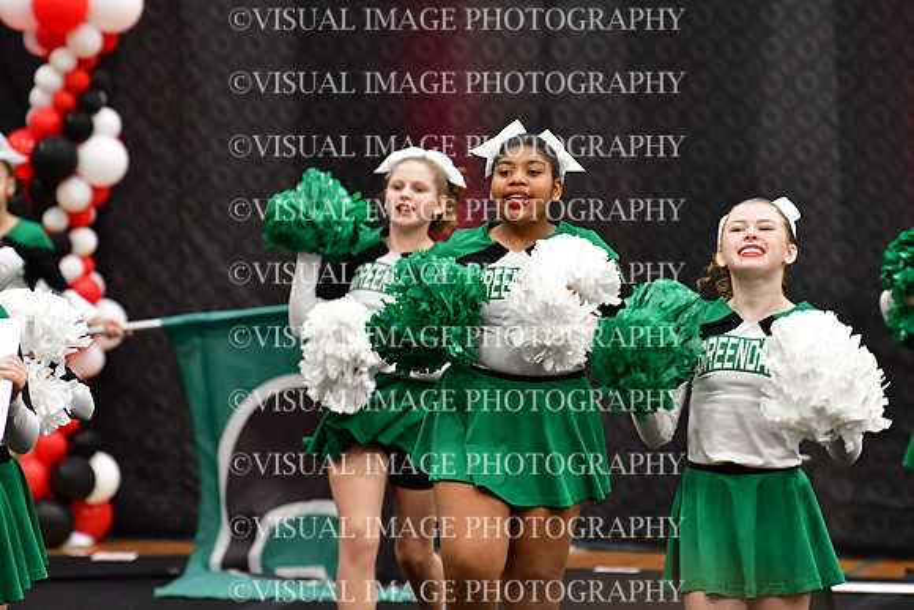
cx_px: 457
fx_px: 7618
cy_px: 305
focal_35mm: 300
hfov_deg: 6.9
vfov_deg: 4.6
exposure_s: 1/500
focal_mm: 200
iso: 5000
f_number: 3.5
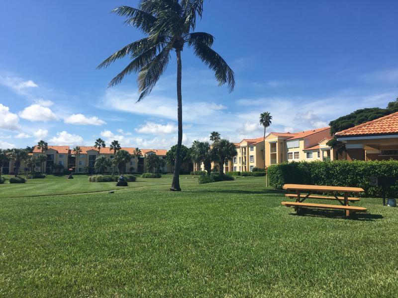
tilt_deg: +4.9
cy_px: 149
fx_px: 333
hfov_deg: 61.7
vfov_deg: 48.2
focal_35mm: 29
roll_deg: -0.4
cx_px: 199
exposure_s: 1/2137
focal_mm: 4.15
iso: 25
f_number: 2.2
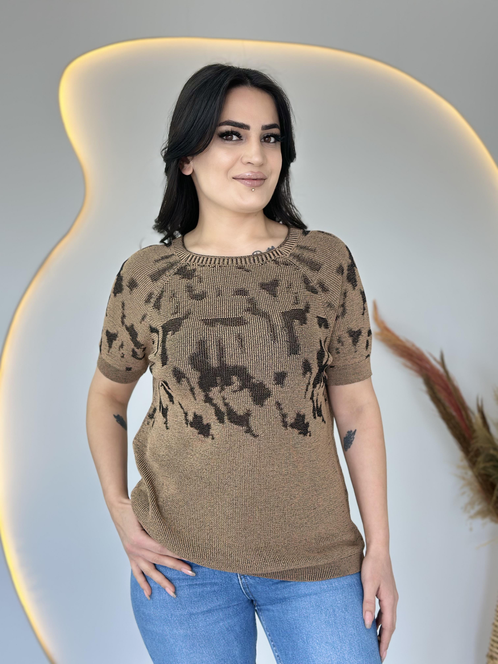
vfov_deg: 39.7
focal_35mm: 48
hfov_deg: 30.3
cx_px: 249
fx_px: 921
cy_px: 332
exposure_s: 1/126
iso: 64
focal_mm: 6.86
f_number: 1.78
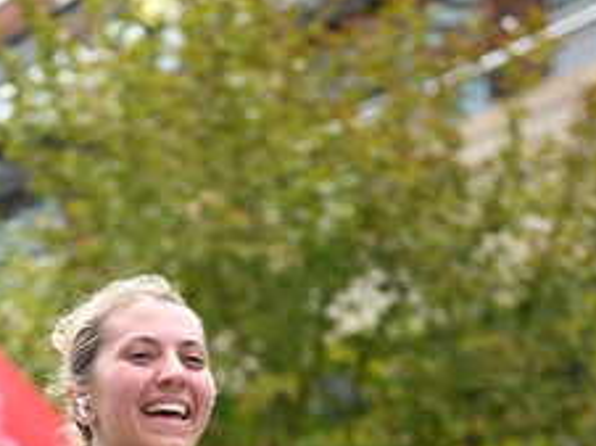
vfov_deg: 8.9
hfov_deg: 12.0
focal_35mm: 164
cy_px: 570
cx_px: 181
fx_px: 2821
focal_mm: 70
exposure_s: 1/2500
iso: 640
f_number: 2.8
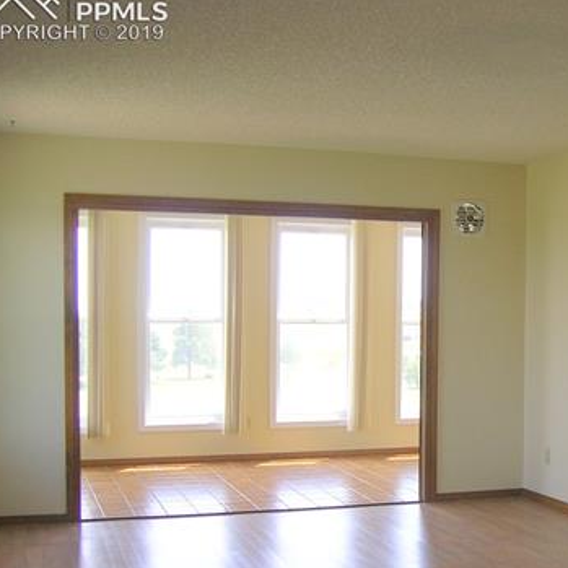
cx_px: 485
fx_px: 1021
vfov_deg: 30.9
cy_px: 373
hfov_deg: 30.1
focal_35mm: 55
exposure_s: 1/73.5
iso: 50
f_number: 2.9
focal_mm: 5.7
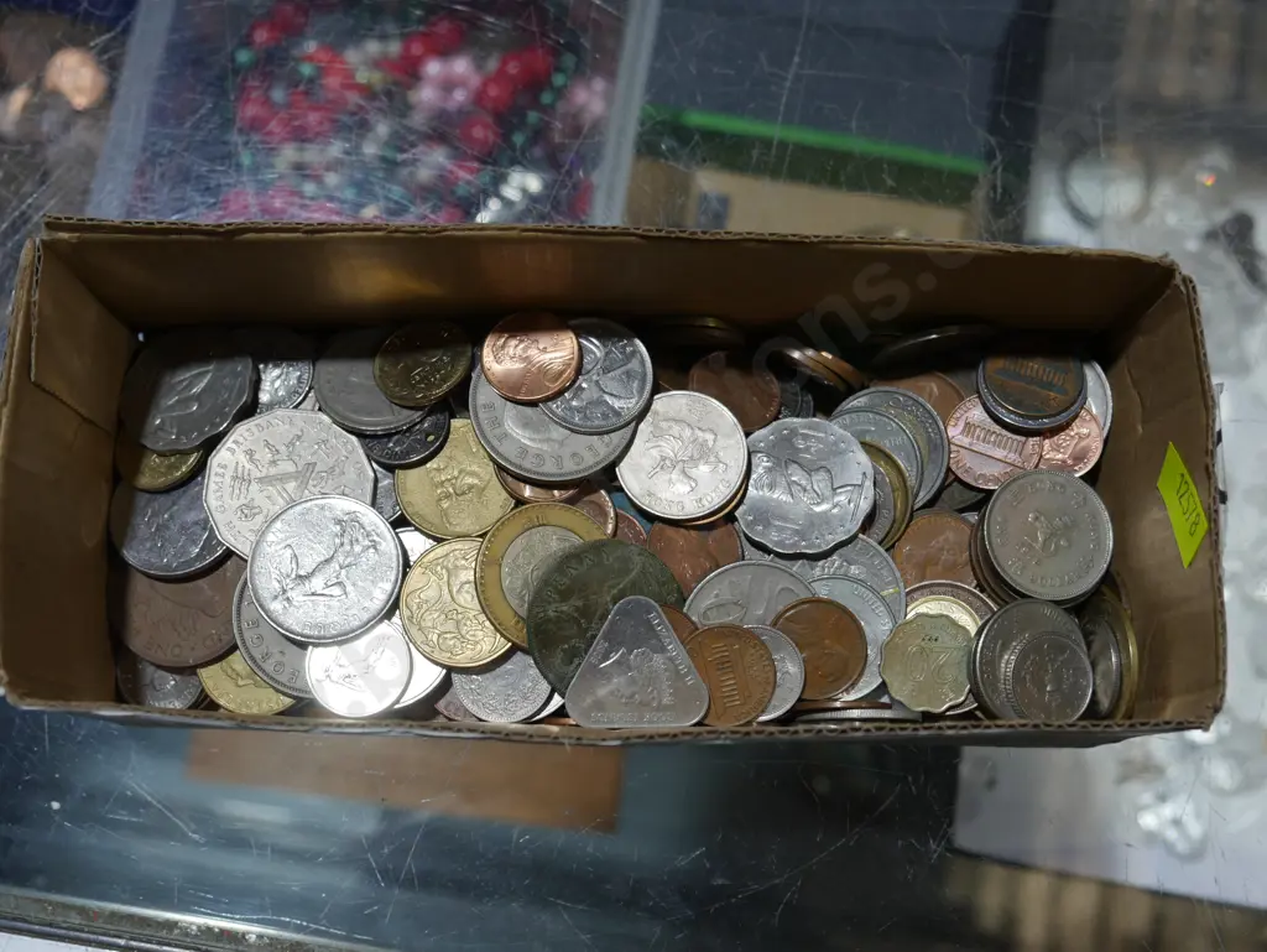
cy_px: 476
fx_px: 1611
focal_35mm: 44
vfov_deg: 32.9
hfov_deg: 42.9
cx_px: 634
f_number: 4.7
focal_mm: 22
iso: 200
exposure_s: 1/80
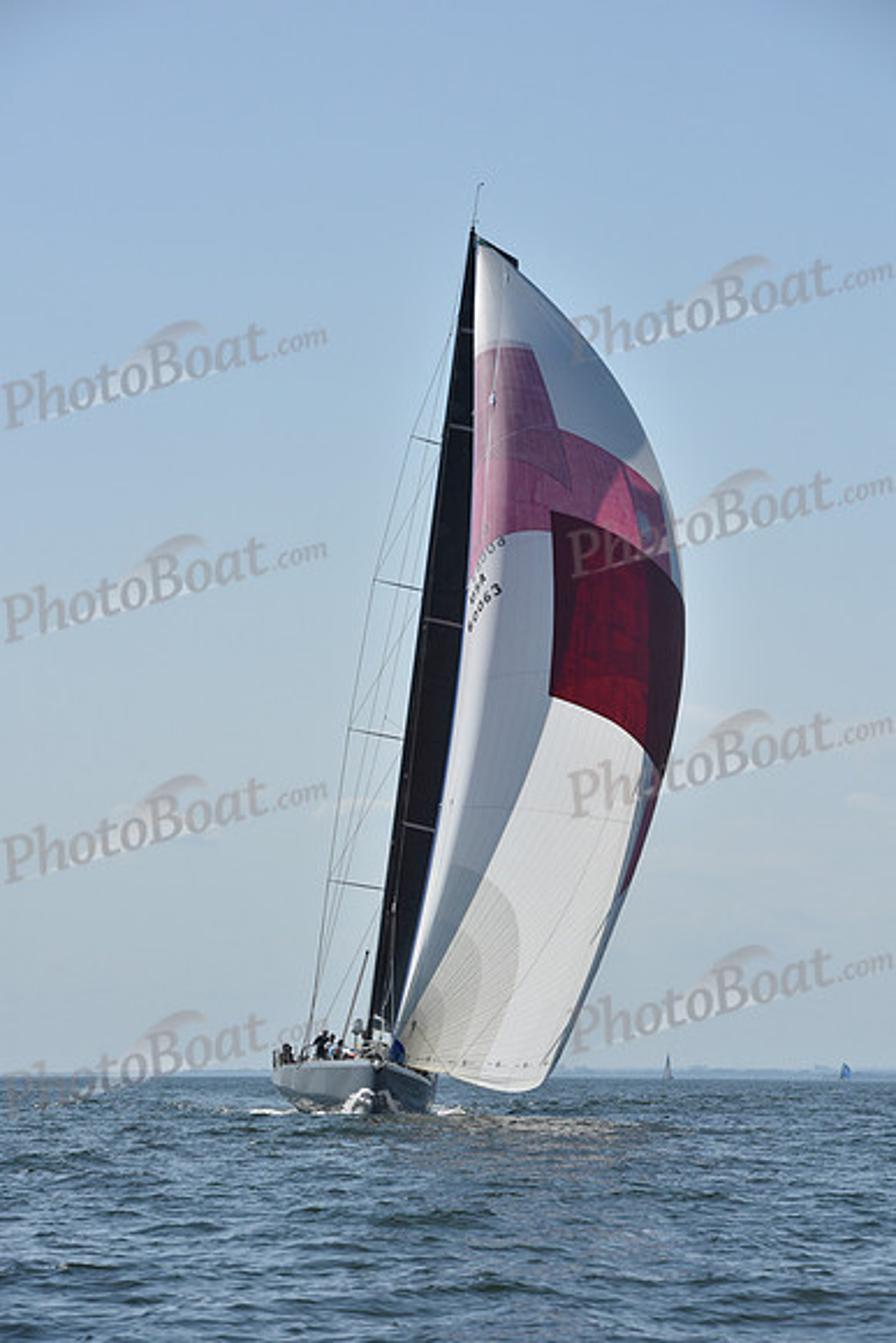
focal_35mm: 140
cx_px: 448
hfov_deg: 9.8
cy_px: 672
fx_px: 5223
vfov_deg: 14.7
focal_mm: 140
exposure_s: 1/1250
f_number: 10
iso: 250
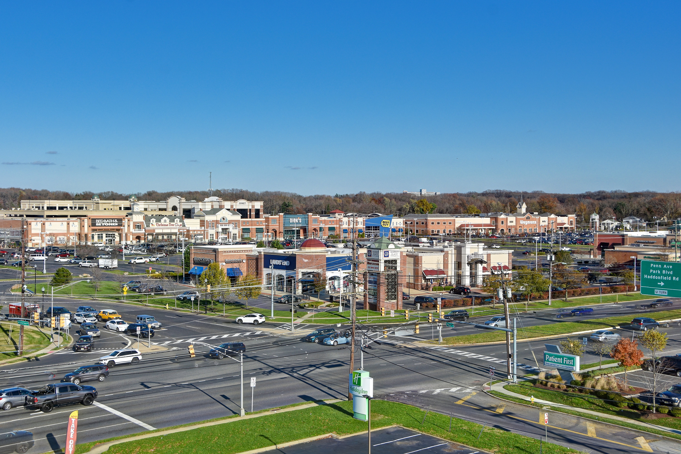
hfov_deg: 45.0
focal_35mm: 44
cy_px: 227
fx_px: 823
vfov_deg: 30.8
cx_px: 340
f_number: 7.1
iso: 250
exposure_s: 1/1600
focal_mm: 29
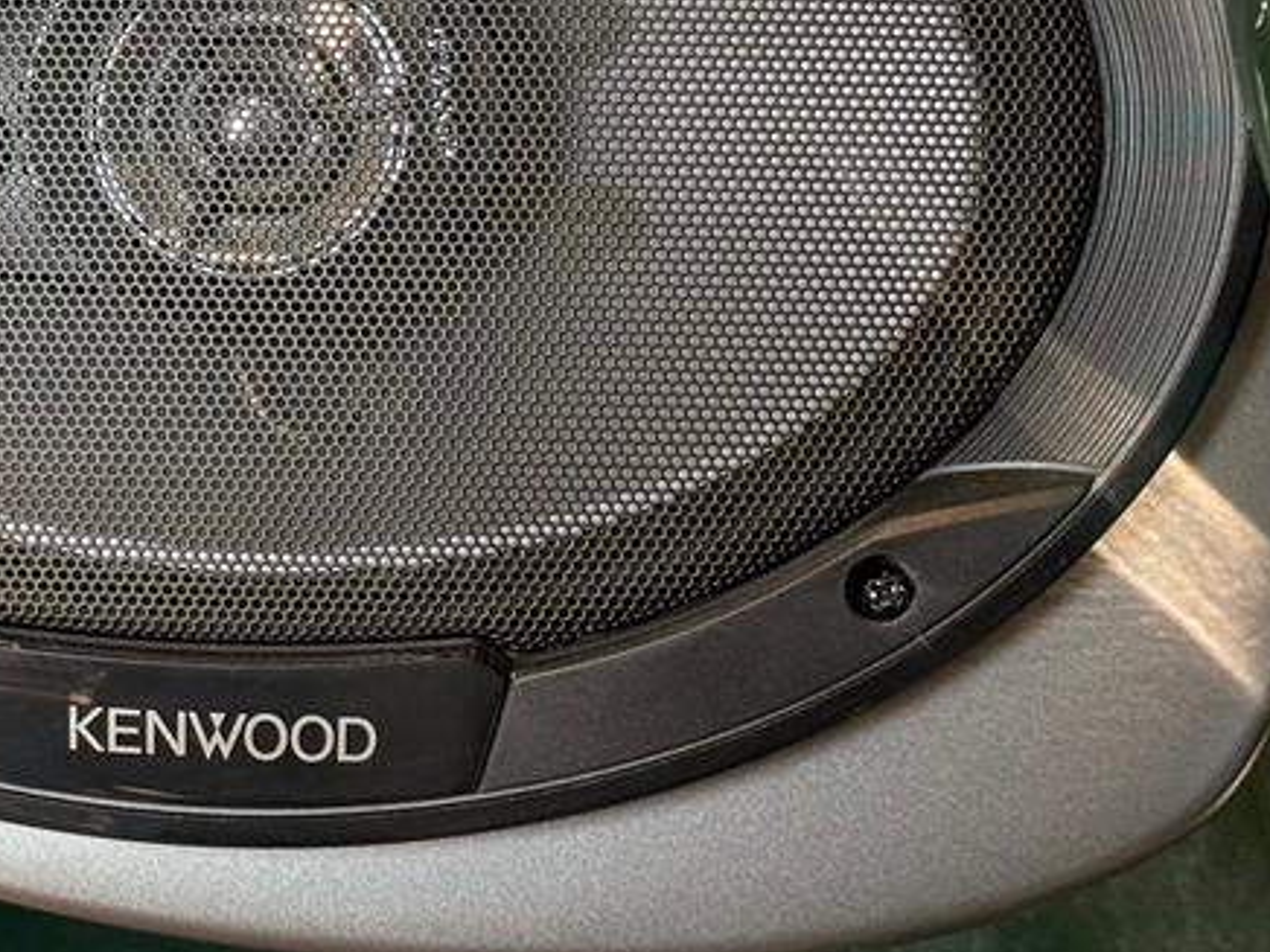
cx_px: 114
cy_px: 90
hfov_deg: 13.9
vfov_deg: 10.5
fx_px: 5173
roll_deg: -1.6
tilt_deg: -12.2
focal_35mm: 141
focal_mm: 6.76
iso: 100
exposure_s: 1/120
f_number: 1.78
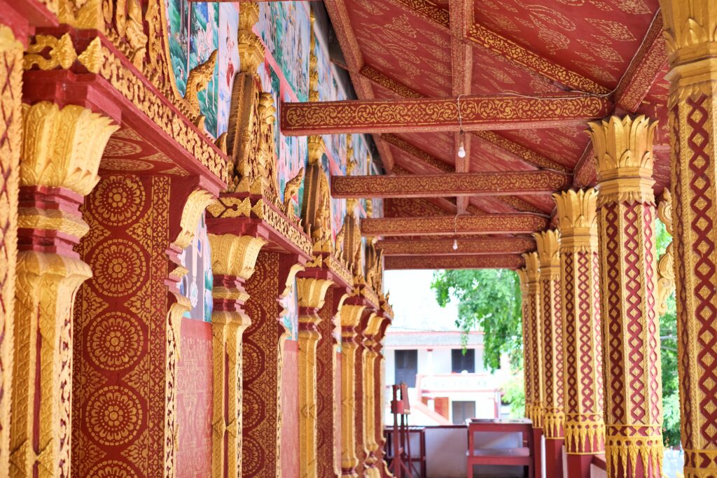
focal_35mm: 53
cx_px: 358
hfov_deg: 37.5
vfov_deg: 25.5
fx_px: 1056
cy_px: 239
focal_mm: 35
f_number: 2.5
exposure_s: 1/280
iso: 320
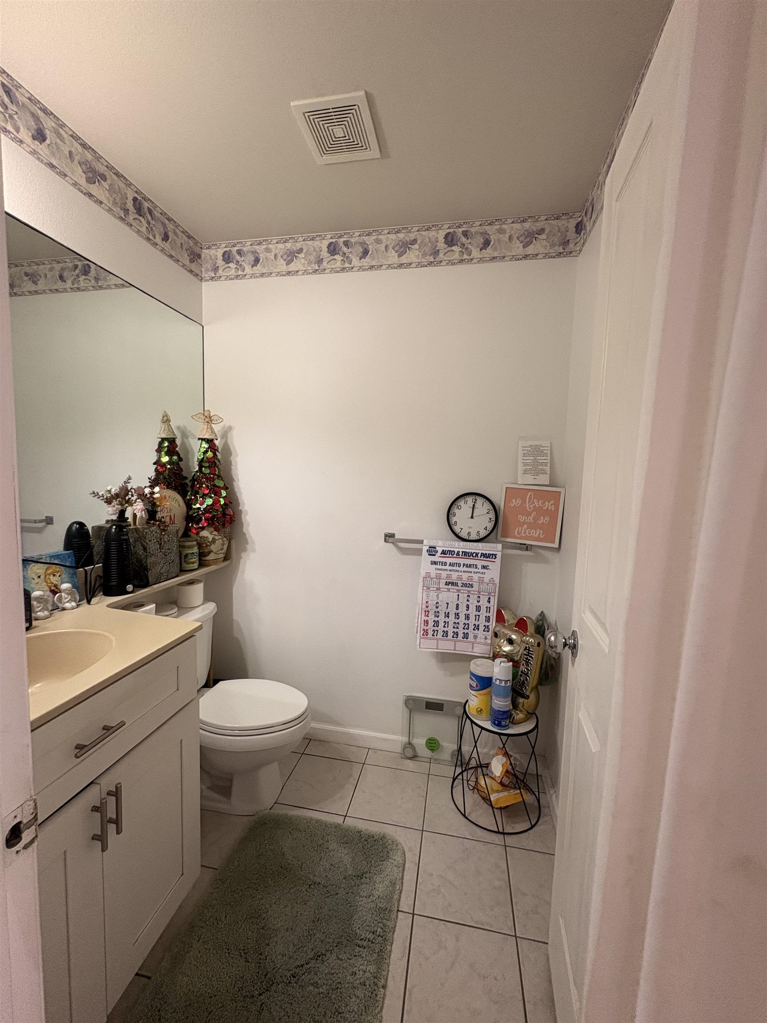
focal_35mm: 14
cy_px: 512
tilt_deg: -5.1
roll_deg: -2.0
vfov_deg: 102.1
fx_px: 414
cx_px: 384
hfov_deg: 85.7
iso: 250
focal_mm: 2.22
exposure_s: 1/60
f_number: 2.2
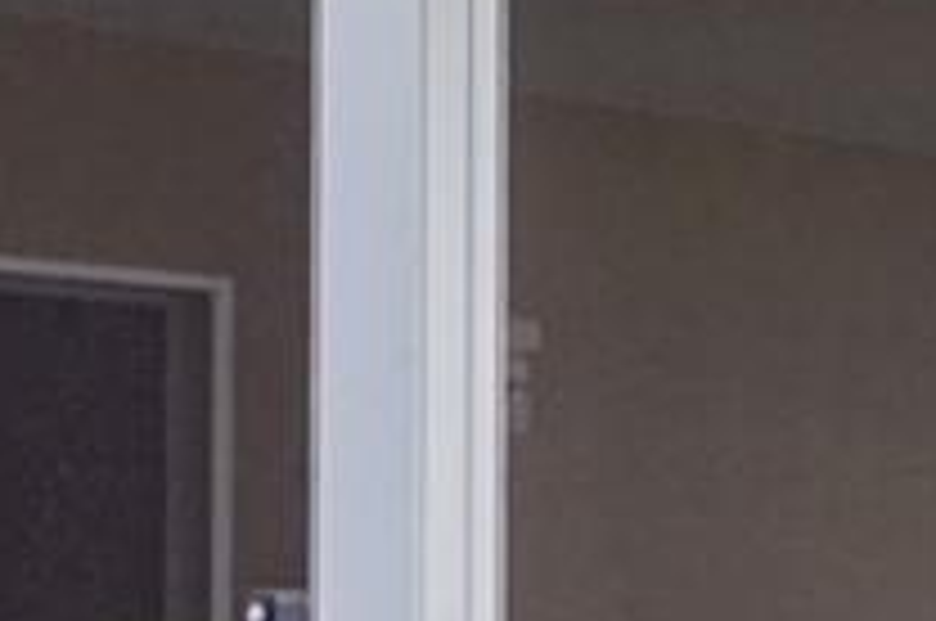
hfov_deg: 10.9
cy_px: 972
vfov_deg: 7.3
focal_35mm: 185
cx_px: 1246
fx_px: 4803
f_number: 22
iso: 400
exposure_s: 1/25
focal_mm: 24
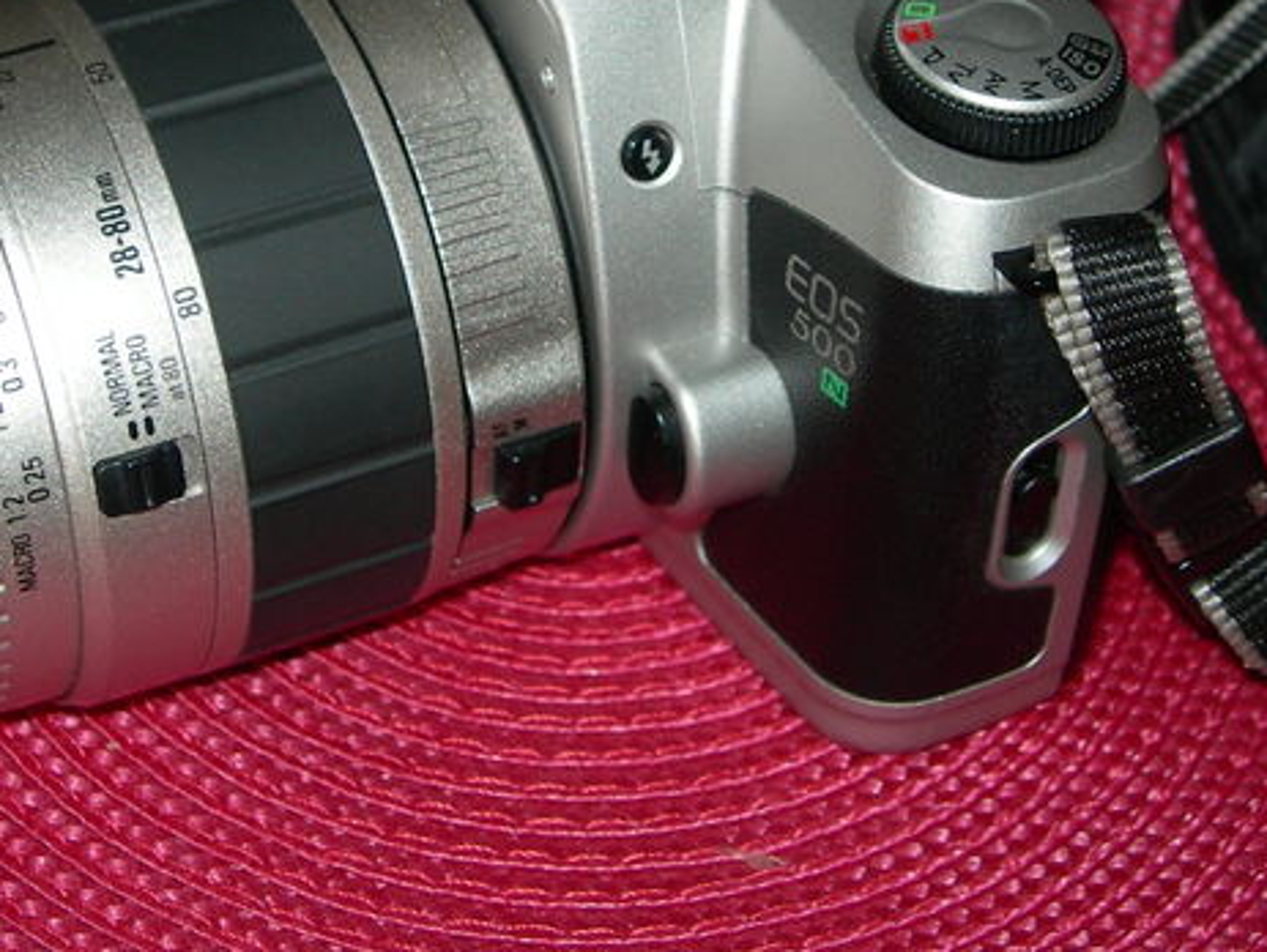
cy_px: 140
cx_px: 534
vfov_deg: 17.8
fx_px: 3004
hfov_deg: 23.8
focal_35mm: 82
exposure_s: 1/60.1
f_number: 2.8
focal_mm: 7.8
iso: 50
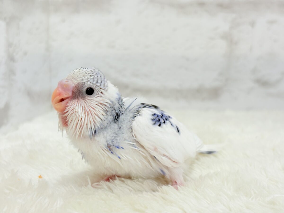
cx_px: 142
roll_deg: -0.4
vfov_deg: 28.0
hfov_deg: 36.8
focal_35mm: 52
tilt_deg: -10.0
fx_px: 427
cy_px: 106
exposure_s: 1/100
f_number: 1.6
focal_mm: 5.96
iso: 50
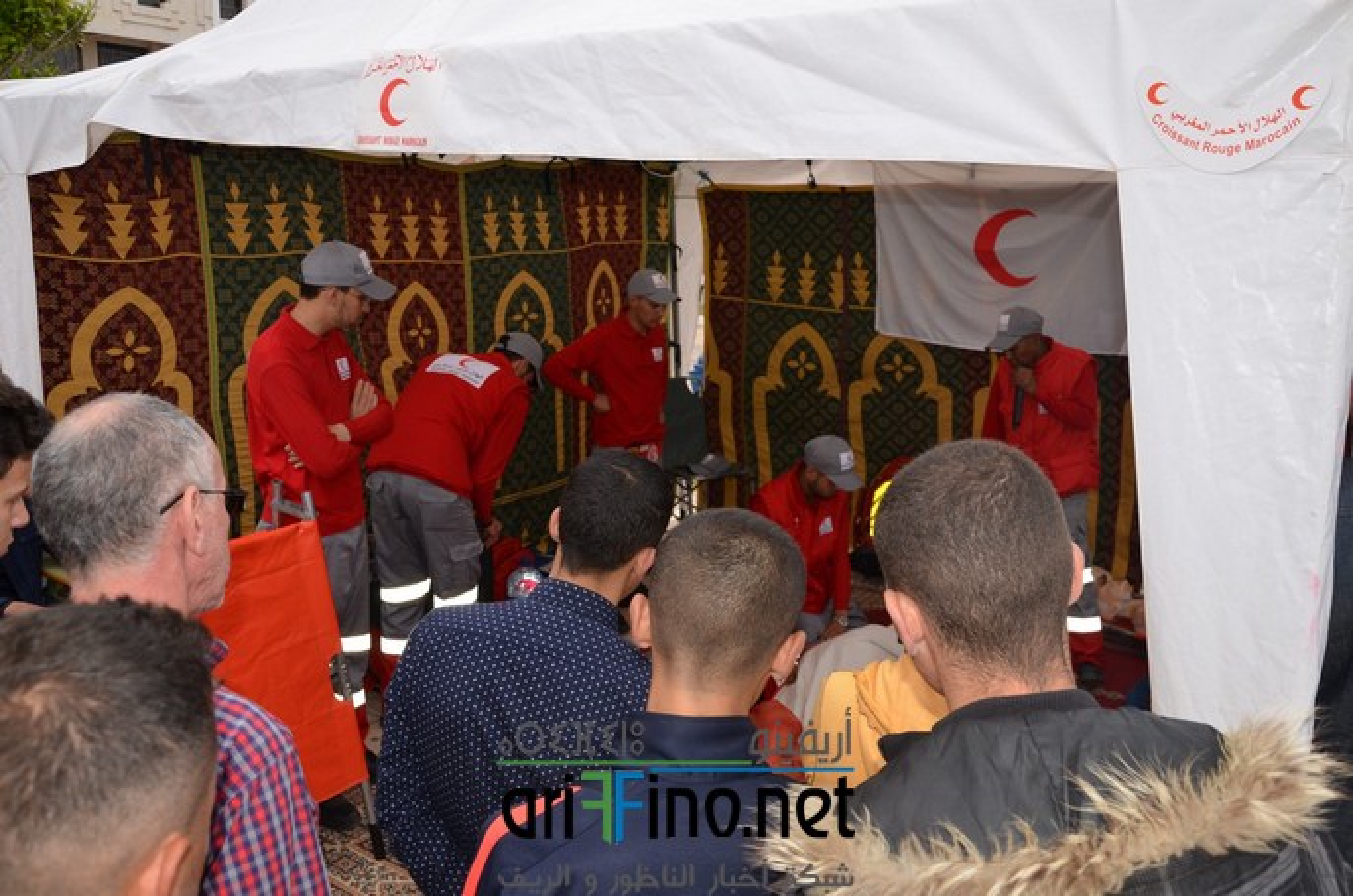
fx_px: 1181
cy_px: 448
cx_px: 676
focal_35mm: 32
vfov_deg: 41.5
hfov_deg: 59.6
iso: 100
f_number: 5.6
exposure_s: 1/250
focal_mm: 21
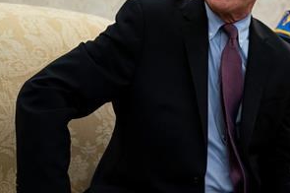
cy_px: 91
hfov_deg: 23.0
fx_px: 692
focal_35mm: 86
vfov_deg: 15.9
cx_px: 265
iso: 2000
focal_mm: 39
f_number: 2.8
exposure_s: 1/200
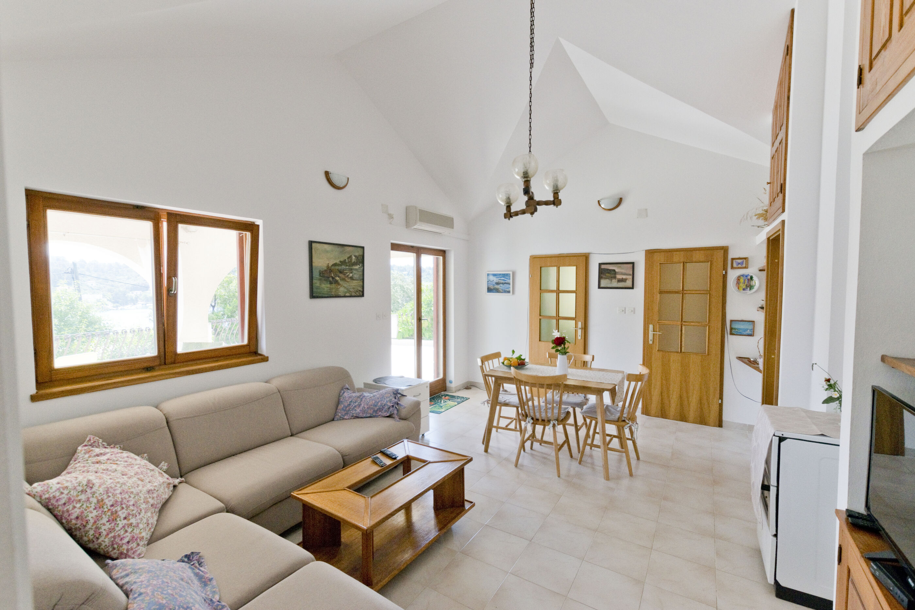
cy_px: 305
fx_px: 381
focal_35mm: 15
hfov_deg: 100.4
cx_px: 458
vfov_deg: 77.3
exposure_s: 1/160
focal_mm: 10
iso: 400
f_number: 6.3
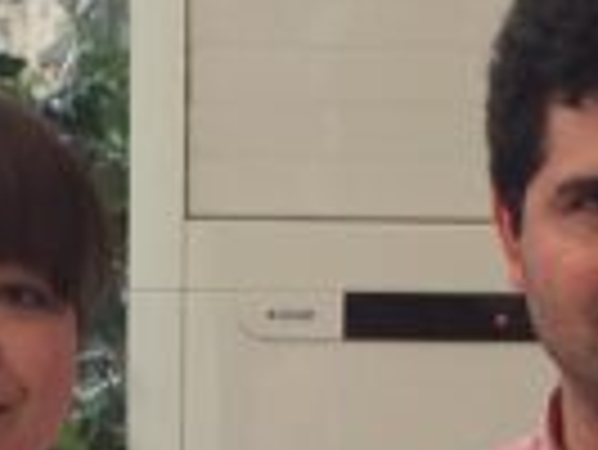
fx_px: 3994
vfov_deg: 6.3
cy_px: 783
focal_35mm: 231
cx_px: 202
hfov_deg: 8.6
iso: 40
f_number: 2.2
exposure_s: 1/120
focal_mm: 4.12
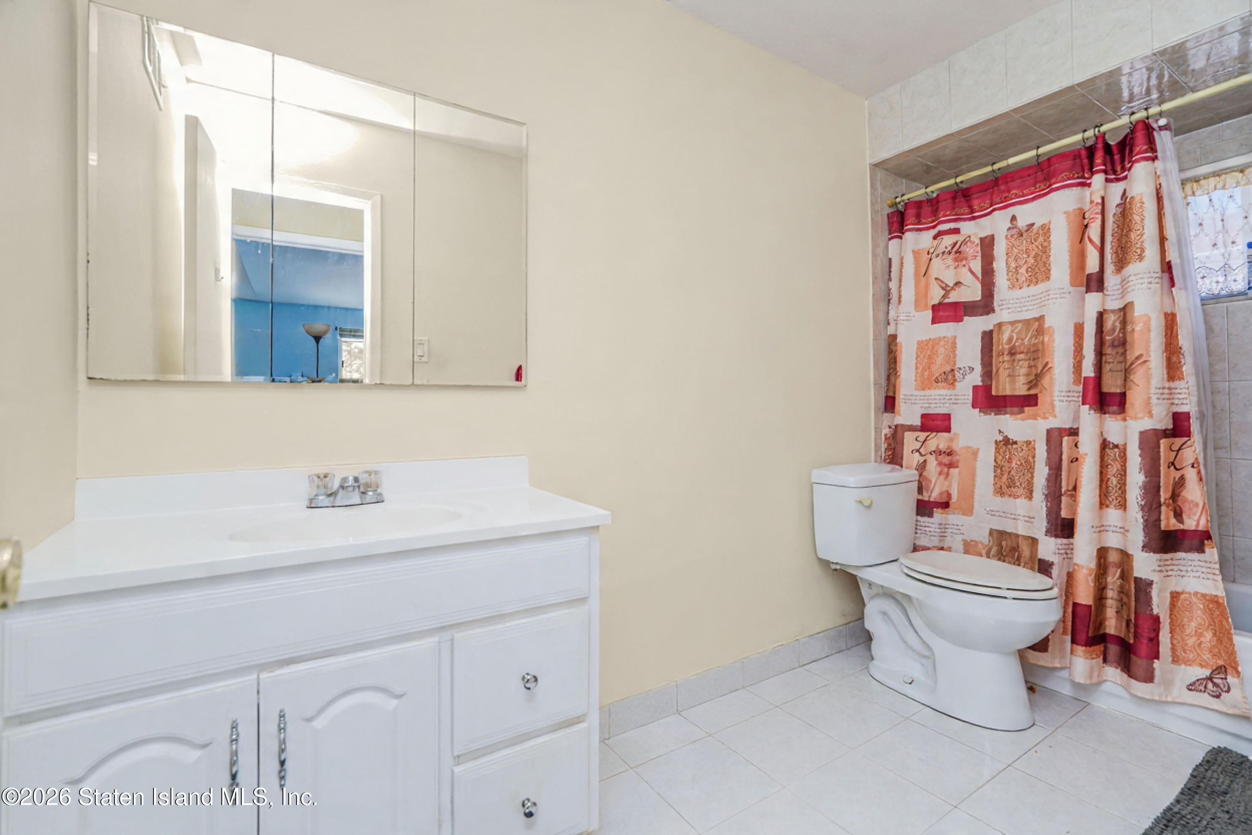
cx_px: 626
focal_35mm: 16
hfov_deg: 96.7
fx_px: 556
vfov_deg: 73.7
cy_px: 418
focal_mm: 16
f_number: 4.5
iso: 50
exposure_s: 1/40
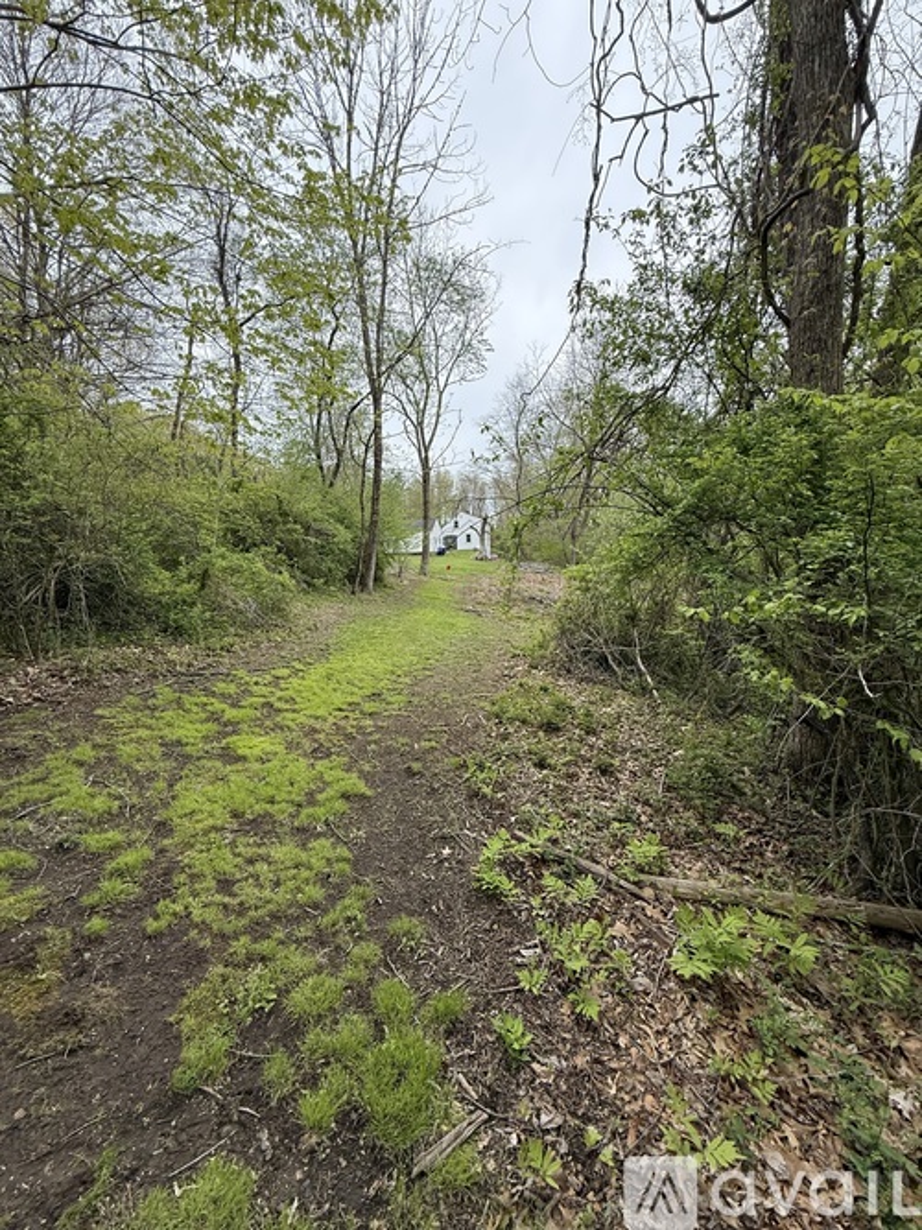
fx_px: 497
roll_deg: +1.3
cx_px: 461
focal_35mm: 14
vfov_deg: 102.1
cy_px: 615
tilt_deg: -5.3
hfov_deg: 85.7
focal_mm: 2.22
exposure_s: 1/1017
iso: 64
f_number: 2.2
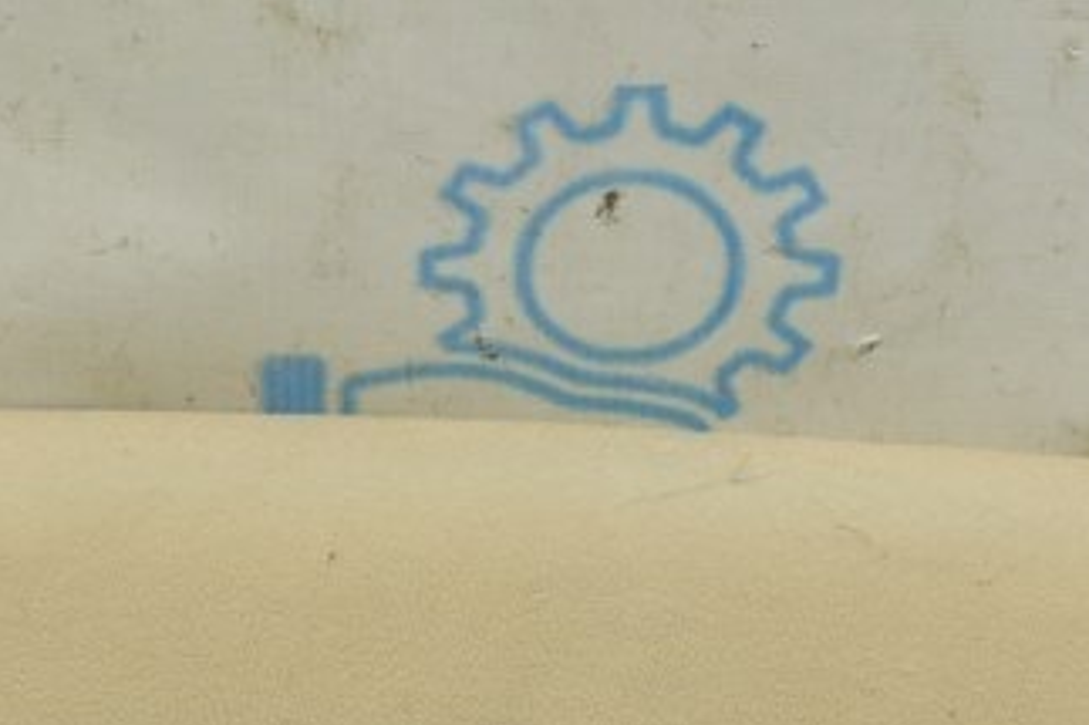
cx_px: 479
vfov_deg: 11.9
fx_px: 3447
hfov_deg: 17.9
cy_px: 656
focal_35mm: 114
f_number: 5.6
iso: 400
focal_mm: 24
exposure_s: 1/20
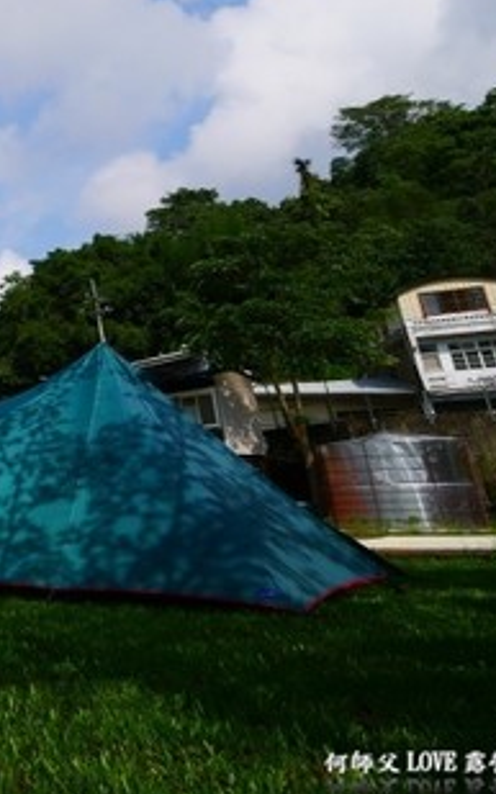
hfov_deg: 25.4
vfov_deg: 51.0
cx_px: -260
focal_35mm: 37
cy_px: 221
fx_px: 801
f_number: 7.1
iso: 200
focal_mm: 9
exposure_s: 1/400
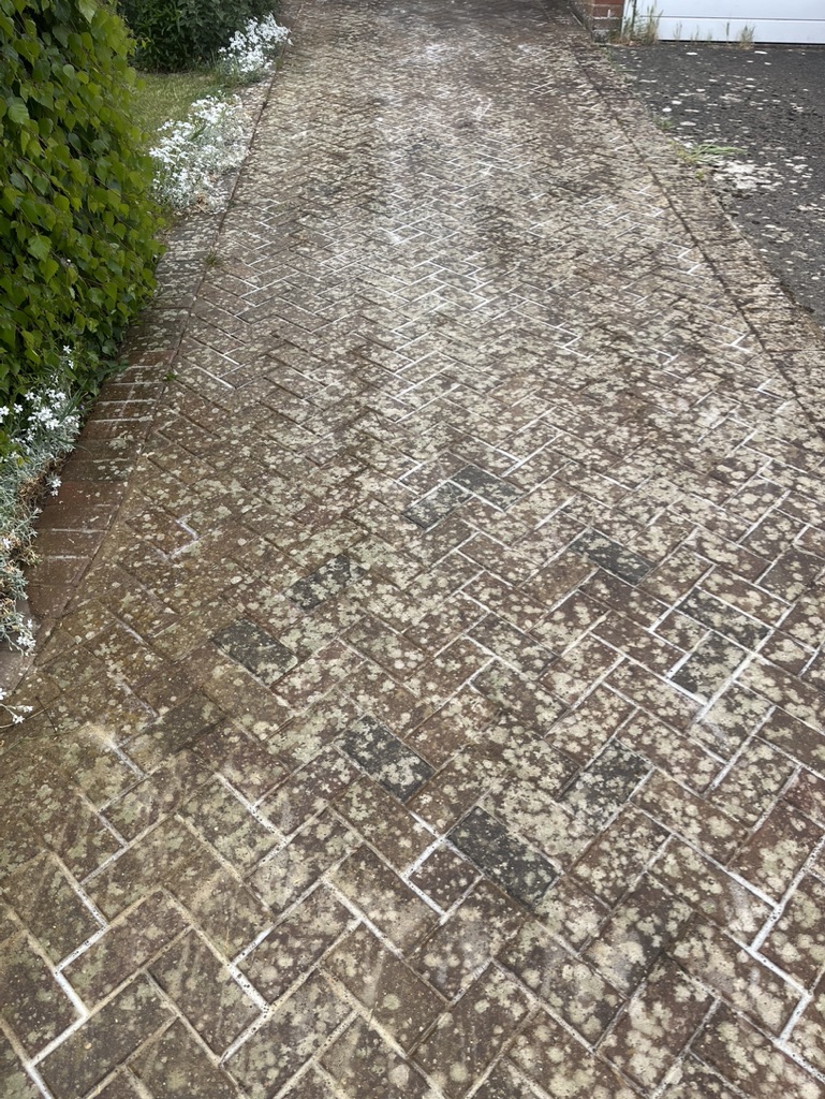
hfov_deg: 53.1
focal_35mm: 26
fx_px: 826
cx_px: 412
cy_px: 550
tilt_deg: -34.7
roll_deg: -0.1
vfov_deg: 67.3
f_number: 1.6
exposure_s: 1/566
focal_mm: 5.1
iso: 50
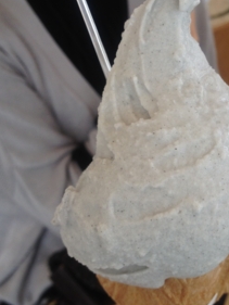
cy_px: 152
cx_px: 173
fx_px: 494
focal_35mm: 56
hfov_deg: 25.8
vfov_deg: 34.3
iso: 80
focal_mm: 4.28
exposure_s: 1/60
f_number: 2.4
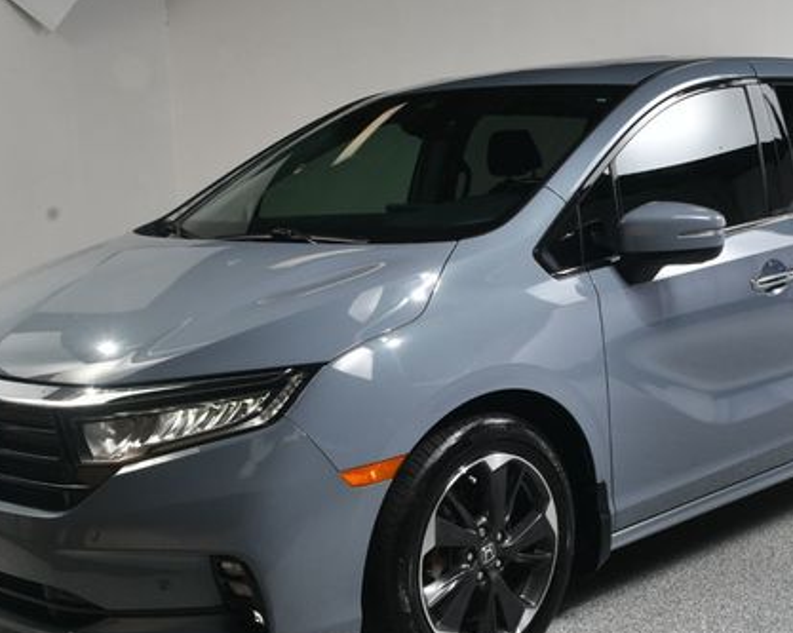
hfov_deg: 37.9
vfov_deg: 30.7
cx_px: 474
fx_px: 1149
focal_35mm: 49
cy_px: 397
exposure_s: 1/160
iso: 100
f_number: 13
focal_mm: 23
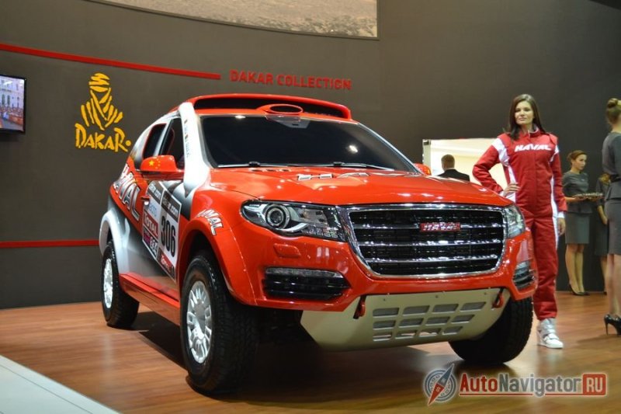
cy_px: 207
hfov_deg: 45.0
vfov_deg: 30.8
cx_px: 310
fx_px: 750
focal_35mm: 44
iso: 900
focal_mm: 29
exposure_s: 1/60
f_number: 4.5
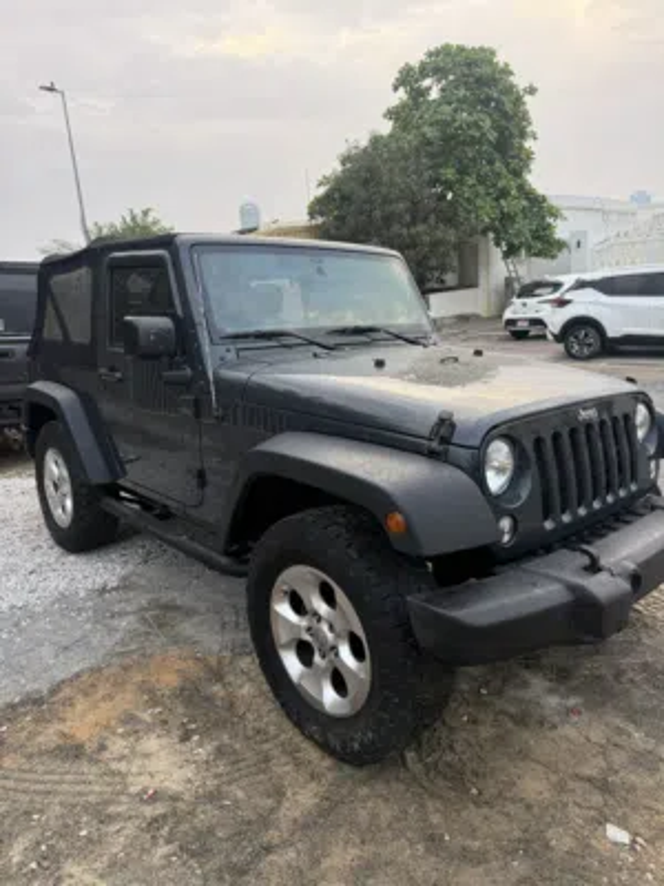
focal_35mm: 24
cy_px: 443
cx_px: 332
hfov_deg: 56.8
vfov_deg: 71.6
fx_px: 614
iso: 125
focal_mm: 6.76
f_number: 1.78
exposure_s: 1/138
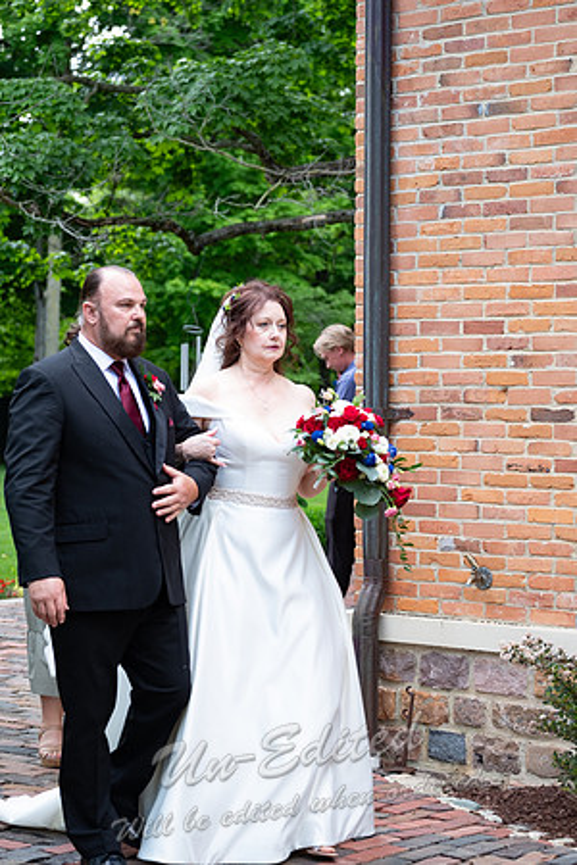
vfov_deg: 24.2
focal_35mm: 84
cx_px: 288
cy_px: 432
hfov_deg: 16.3
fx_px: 2019
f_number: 3.2
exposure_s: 1/200
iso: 250
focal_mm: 56.3
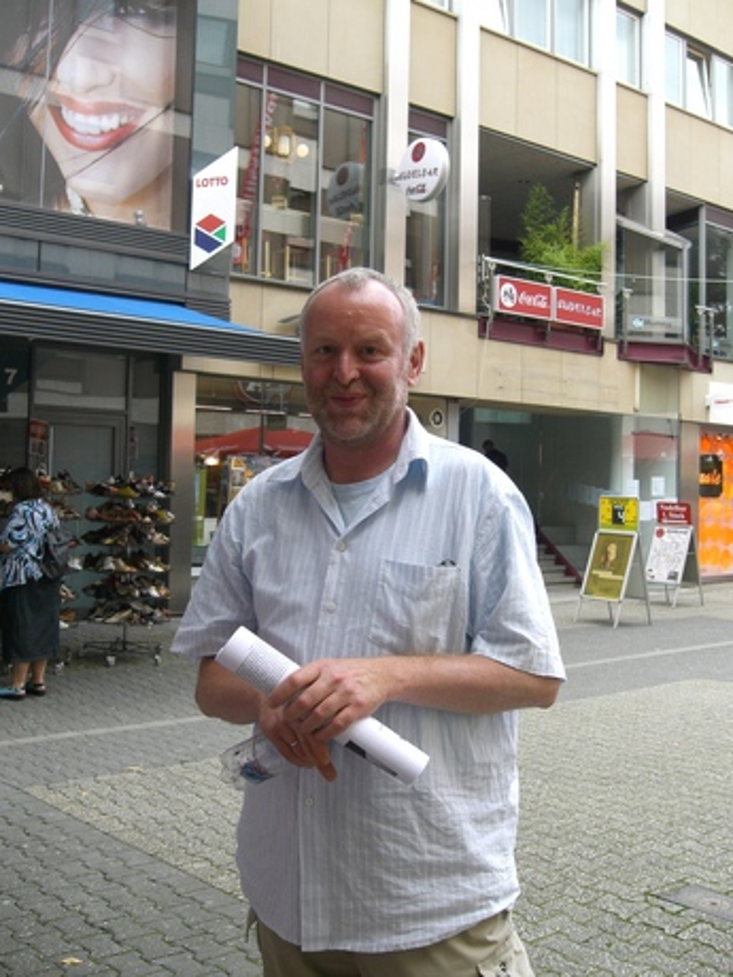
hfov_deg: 37.7
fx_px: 1073
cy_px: 488
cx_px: 366
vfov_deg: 49.0
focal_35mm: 38
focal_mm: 6.3
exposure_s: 1/160
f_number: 3.1
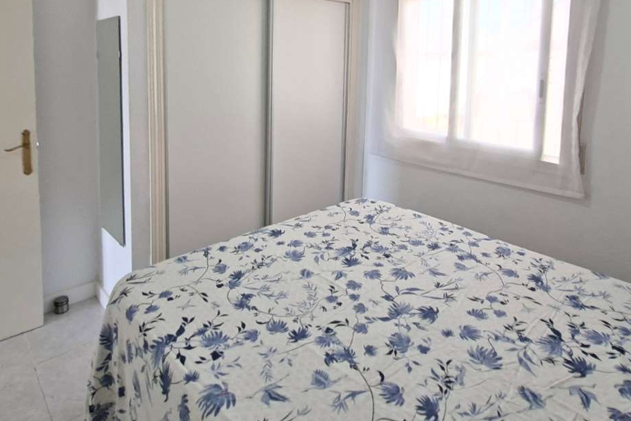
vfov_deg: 54.1
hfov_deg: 78.6
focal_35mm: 22
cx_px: 322
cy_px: 96
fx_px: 386
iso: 200
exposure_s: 1/50
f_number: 2.2
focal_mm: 1.74
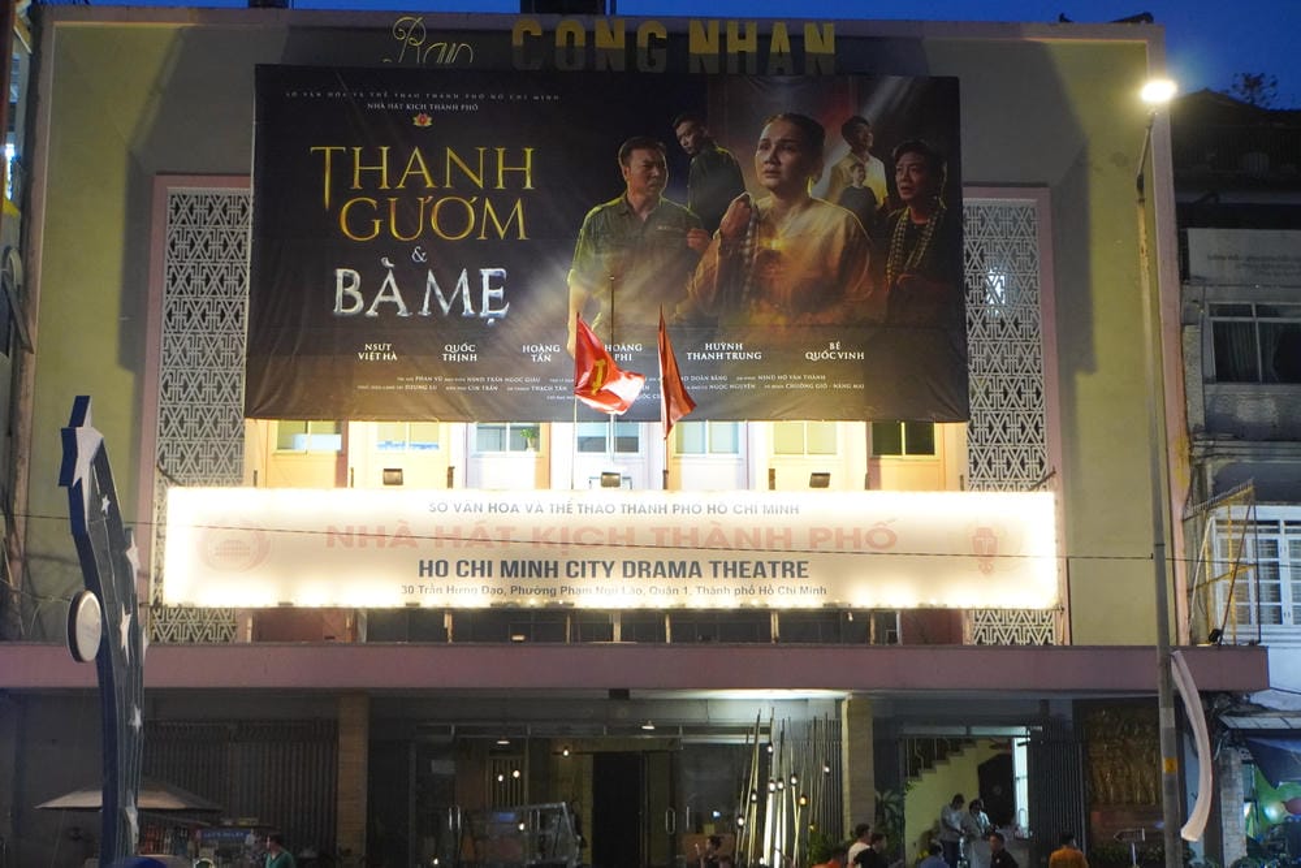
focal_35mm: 46
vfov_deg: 29.0
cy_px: 434
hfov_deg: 42.3
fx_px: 1681
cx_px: 650
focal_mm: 31
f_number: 4
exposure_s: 1/125
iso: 6400
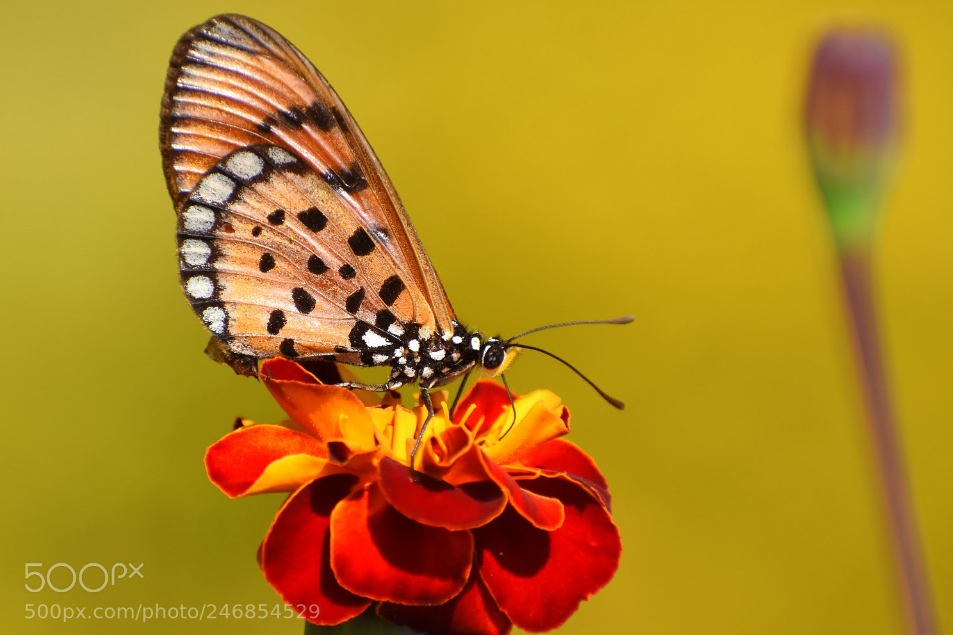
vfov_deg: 2.8
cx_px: 497
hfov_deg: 4.3
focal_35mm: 484
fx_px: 12812
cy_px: 320
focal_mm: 300
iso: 250
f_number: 6.3
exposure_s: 1/1000
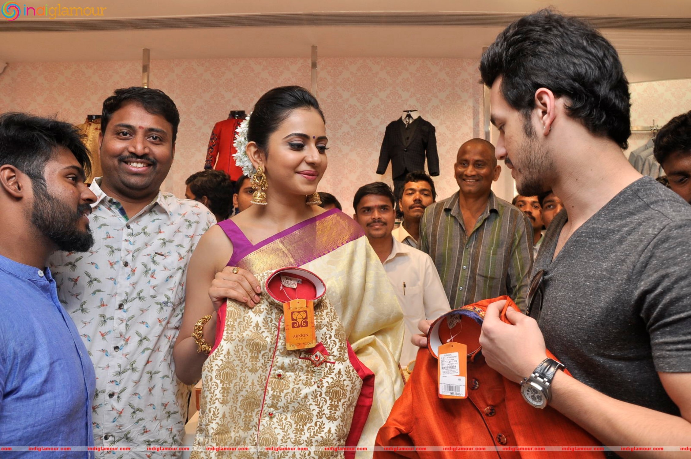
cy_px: 230
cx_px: 346
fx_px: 518
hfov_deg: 67.4
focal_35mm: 27
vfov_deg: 47.8
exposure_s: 1/125
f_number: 8
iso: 400
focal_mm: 18
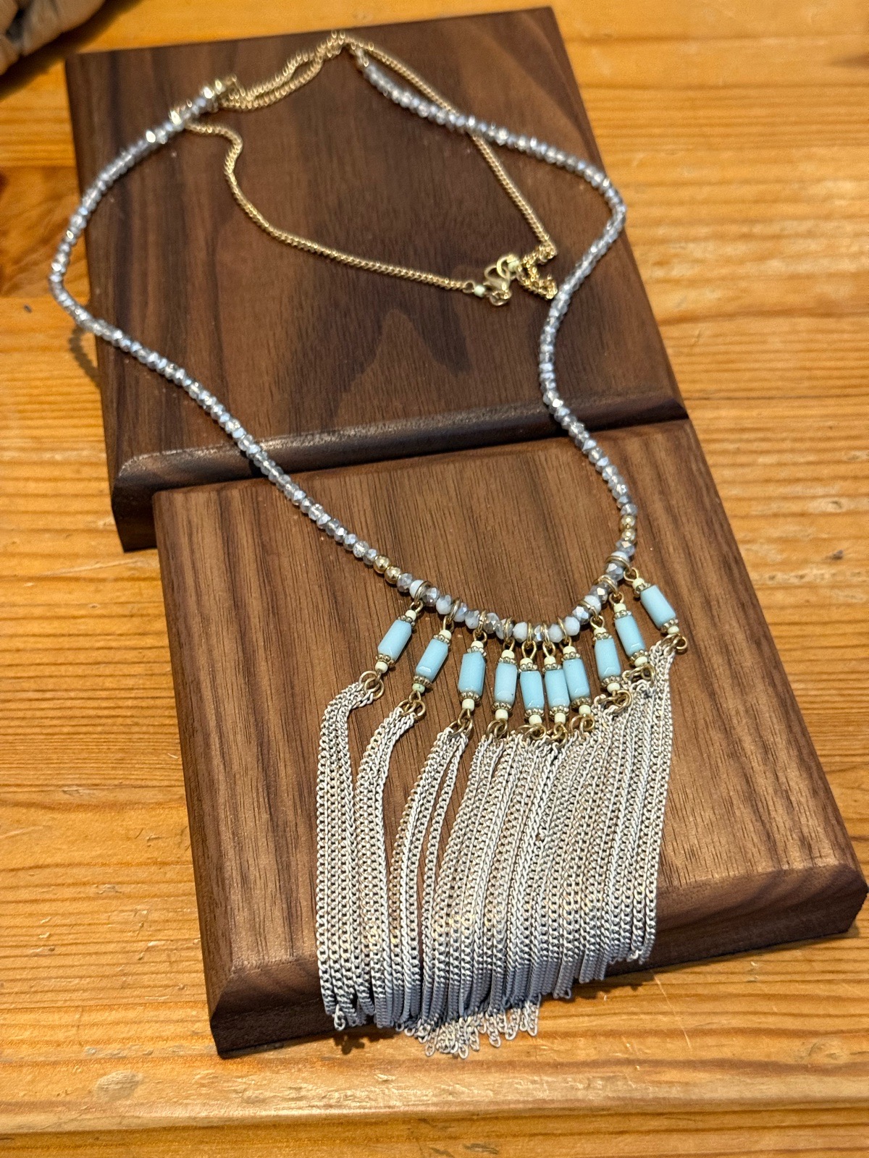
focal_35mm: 48
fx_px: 1607
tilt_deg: -56.5
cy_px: 579
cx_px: 434
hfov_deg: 30.3
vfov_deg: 39.7
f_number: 1.78
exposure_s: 1/35
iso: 500
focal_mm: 6.76
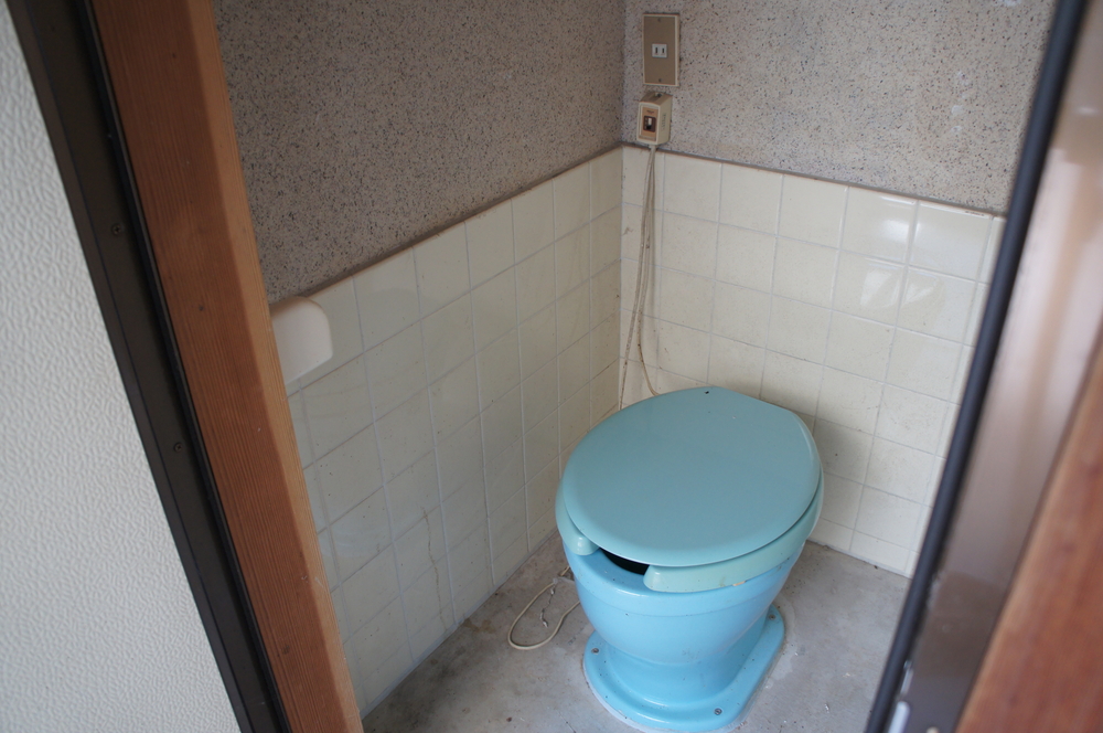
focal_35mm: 27
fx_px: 826
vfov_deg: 47.8
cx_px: 552
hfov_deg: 67.4
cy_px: 366
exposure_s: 1/160
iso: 500
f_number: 4
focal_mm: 18
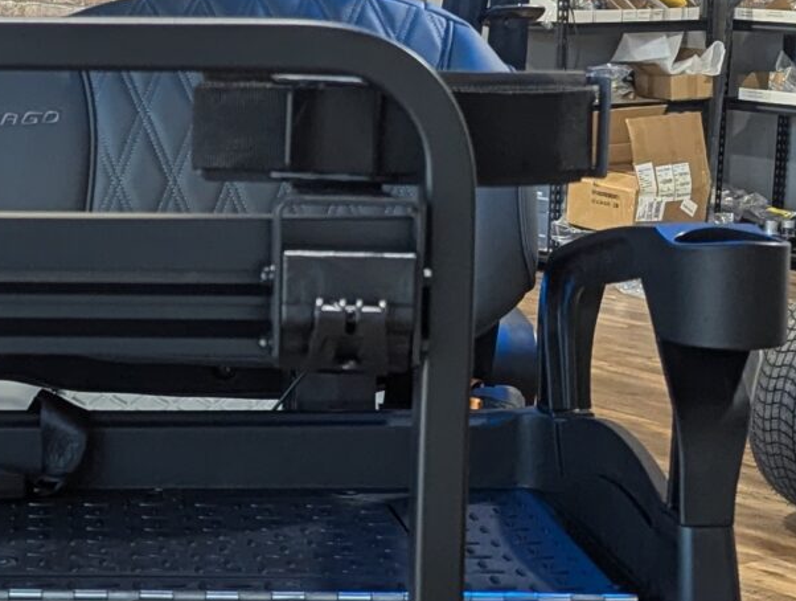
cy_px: 245
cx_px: 25
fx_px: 2350
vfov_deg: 14.5
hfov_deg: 18.8
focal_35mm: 102
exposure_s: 1/126
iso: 259
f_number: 1.85
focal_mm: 6.81
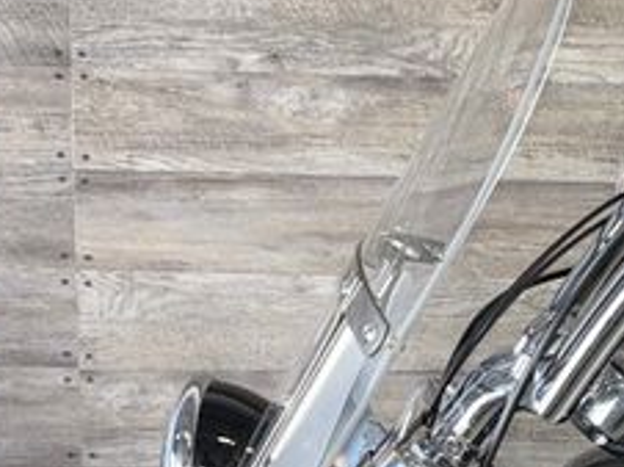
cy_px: 398
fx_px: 1224
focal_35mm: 68
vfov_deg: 21.2
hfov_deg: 27.4
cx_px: 580
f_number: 1.78
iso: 64
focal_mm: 6.76
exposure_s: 1/31
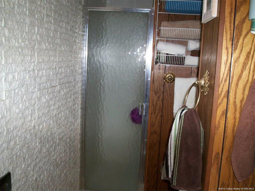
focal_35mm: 36
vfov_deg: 39.7
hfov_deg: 51.4
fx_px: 265
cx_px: 128
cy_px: 96
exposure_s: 1/64
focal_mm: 5.9
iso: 140
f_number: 4.5
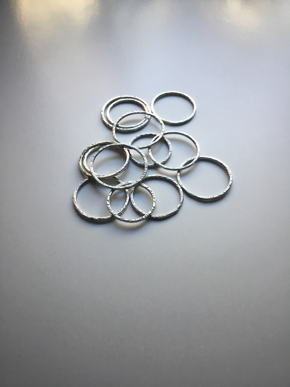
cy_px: 194
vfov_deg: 58.4
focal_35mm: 31
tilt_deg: -57.2
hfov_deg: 45.4
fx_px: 346
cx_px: 145
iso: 64
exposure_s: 1/30
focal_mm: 3.3
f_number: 2.4
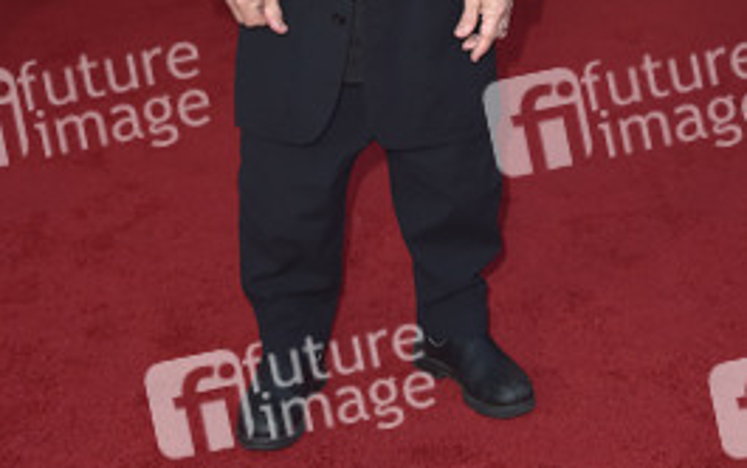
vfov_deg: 16.5
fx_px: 1569
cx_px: 374
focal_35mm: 77
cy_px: -31
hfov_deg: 26.8
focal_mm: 50
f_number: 6.3
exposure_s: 1/250
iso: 400
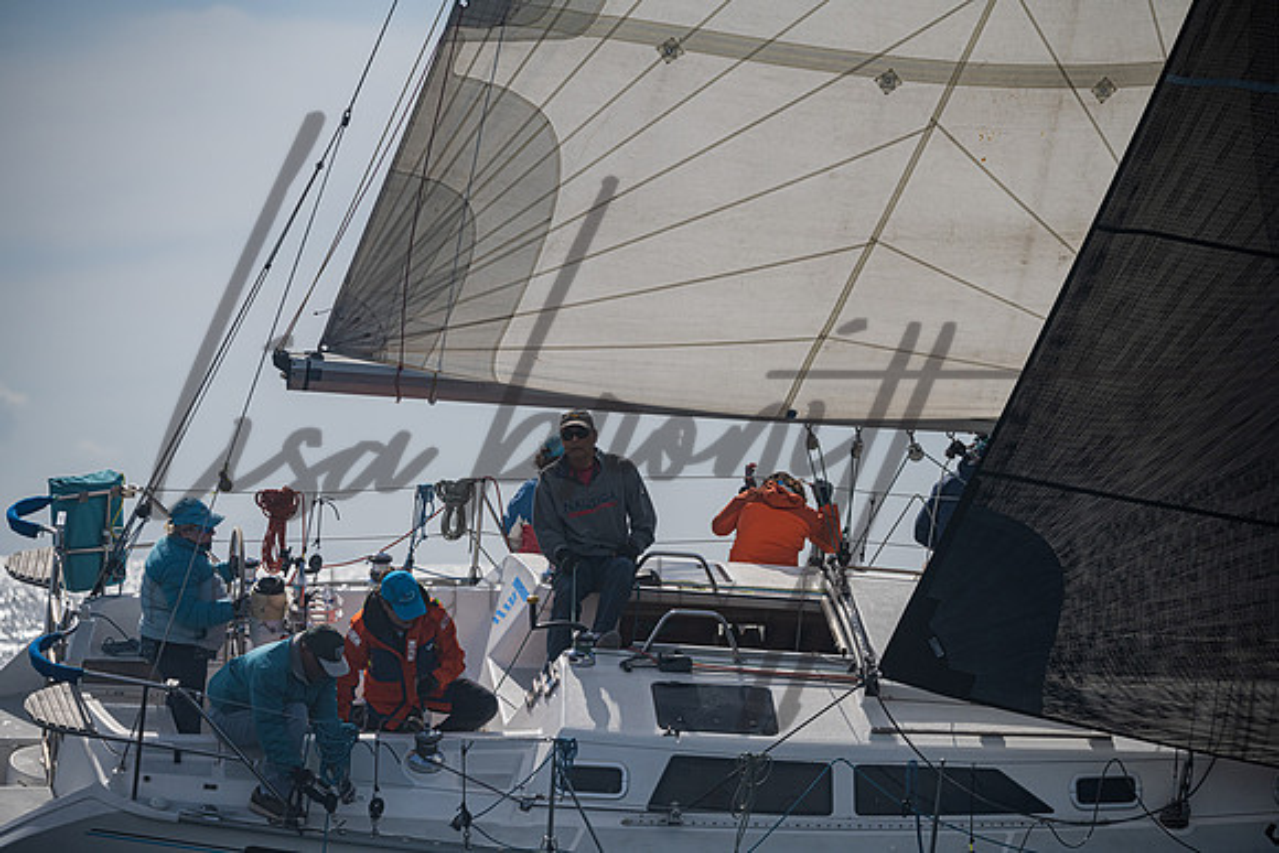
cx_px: 640
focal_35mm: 230
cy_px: 426
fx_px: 8173
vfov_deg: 6.0
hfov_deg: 8.9
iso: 320
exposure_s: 1/6400
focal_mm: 230
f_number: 6.3
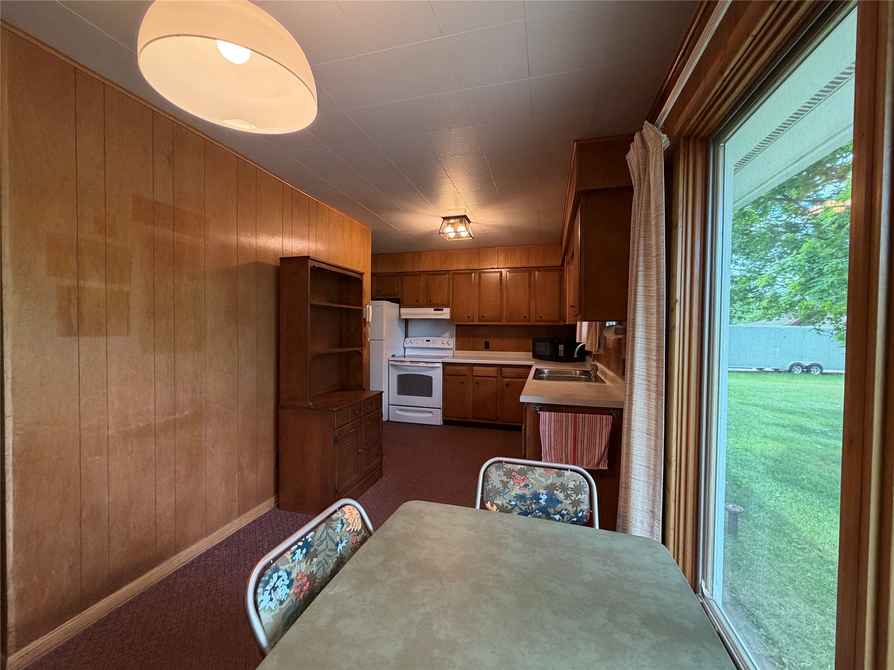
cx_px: 447
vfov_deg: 85.7
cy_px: 335
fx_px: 362
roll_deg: -0.4
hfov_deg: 102.1
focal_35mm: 14
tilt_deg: -1.5
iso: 200
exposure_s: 1/60
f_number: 2.2
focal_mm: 2.22
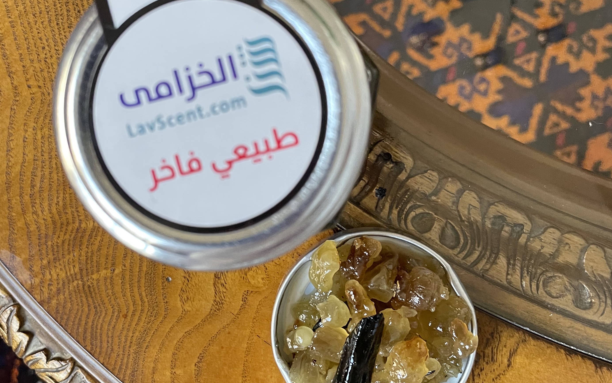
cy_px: 135
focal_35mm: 40
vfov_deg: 31.8
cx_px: 281
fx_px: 667
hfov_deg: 49.2
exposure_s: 1/60
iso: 400
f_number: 1.6
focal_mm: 4.2
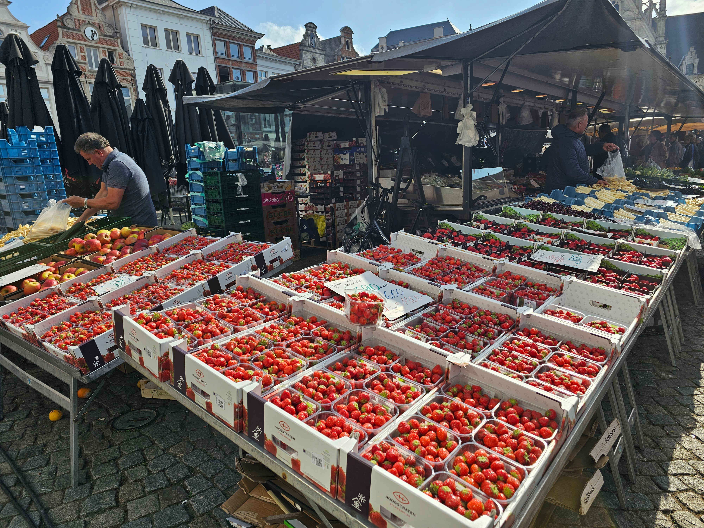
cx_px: 352
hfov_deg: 73.9
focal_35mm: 23
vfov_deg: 58.9
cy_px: 264
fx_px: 468
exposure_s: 1/717
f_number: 1.7
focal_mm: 6.3
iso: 10
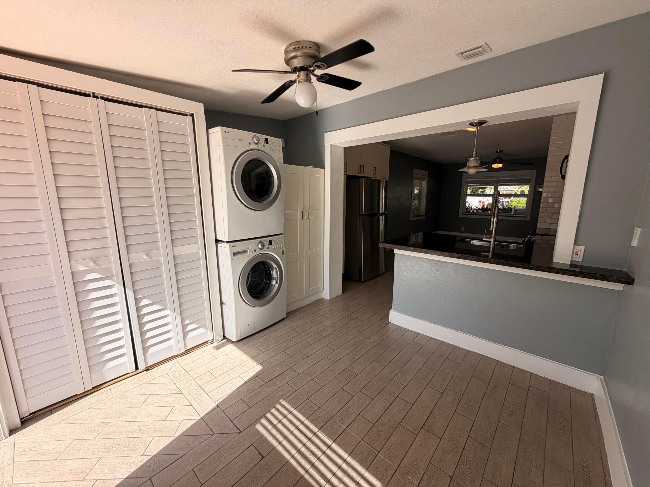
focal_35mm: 14
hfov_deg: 102.1
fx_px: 263
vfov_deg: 85.7
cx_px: 325
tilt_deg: -9.5
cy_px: 244
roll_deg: -0.1
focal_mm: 2.22
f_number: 2.2
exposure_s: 1/502
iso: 50
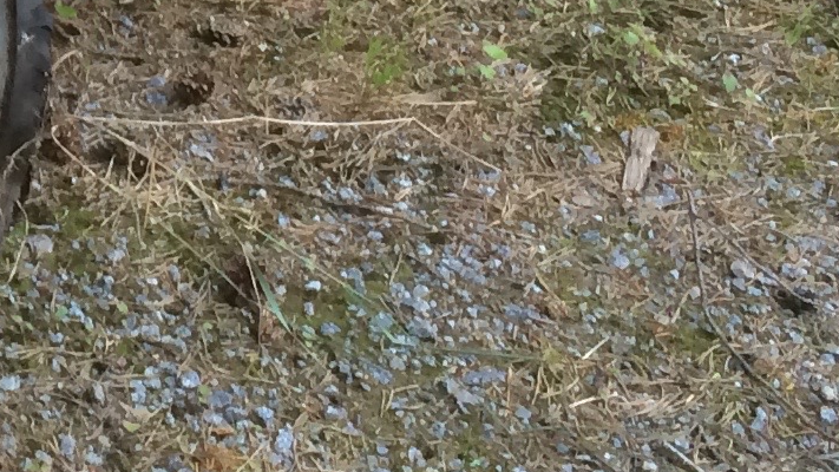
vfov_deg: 7.7
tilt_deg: -18.7
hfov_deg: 13.9
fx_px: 3226
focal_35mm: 145
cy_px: -695
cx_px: -420
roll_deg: -1.8
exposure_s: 1/33
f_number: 2.2
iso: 32
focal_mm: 4.15
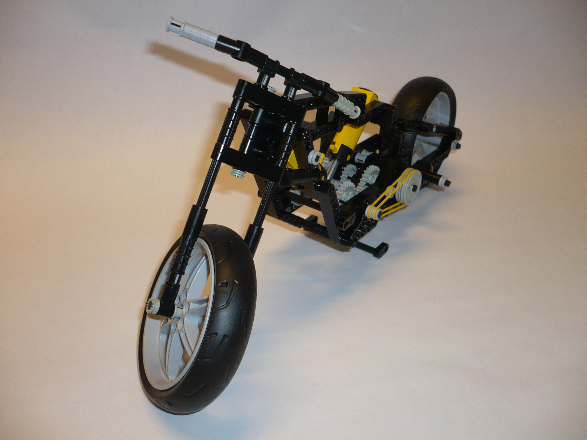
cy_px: 220
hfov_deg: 52.6
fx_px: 594
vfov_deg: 40.7
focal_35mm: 35
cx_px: 294
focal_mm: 5.8
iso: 100
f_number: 2.8
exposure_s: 1/30
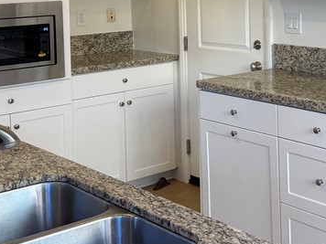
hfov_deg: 27.9
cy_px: 2
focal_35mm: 69
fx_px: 650
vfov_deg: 20.6
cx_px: 224
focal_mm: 6.76
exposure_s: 1/120
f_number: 1.78
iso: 64
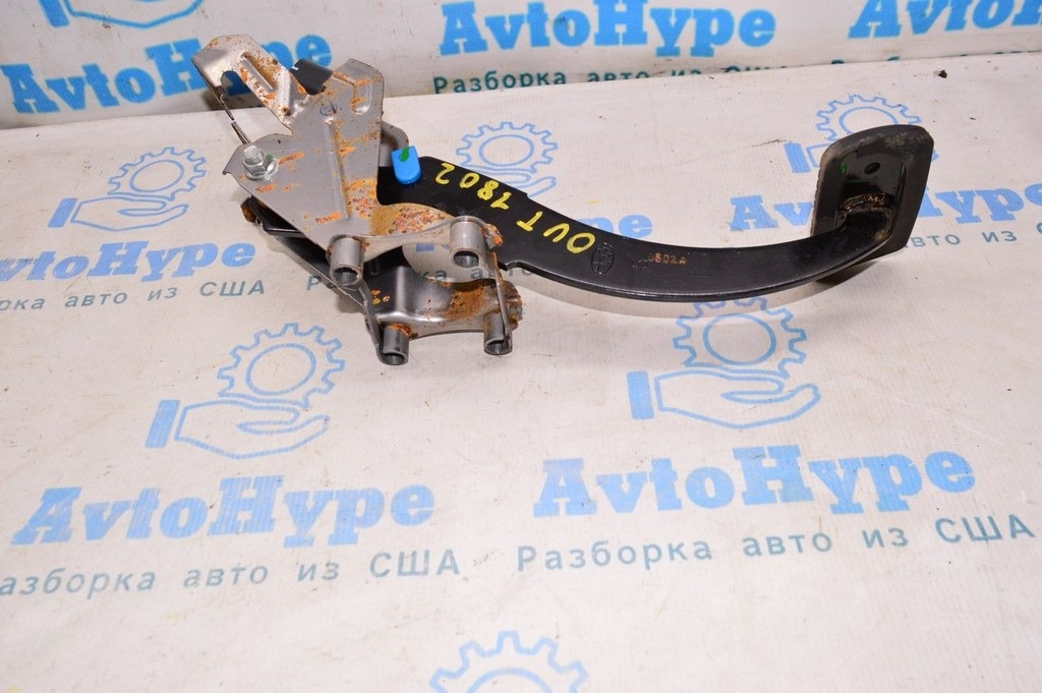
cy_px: 346
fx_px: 868
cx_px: 521
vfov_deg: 43.5
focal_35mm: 30
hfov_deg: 62.0
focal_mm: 20
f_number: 8
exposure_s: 1/125
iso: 1600
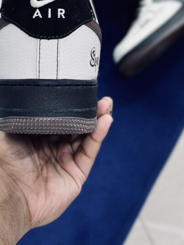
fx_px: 588
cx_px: 44
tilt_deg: -56.1
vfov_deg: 23.2
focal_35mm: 83
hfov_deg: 17.7
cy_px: 52
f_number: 1.78
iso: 80
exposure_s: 1/100
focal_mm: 6.86
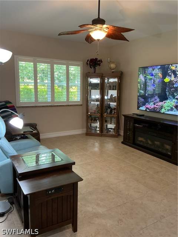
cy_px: 118
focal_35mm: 29
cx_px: 89
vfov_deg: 61.7
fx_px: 199
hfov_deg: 48.2
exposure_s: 1/60
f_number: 1.8
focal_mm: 3
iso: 125
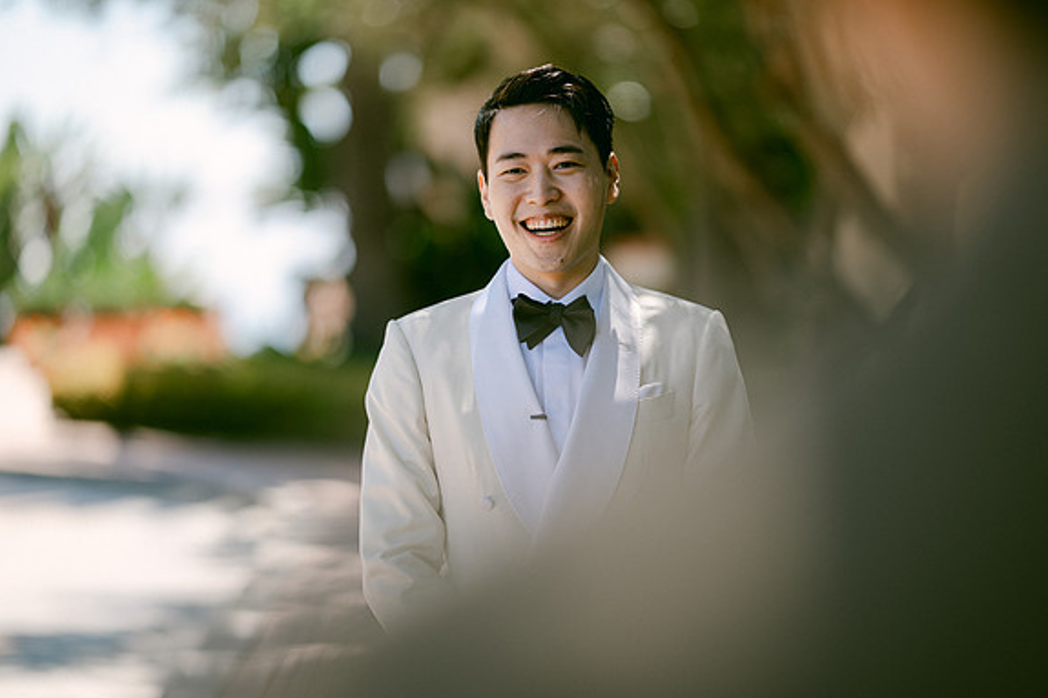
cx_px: 527
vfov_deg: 12.9
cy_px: 347
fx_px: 3085
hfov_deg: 19.3
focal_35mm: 106
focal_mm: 105
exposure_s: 1/1000
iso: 64
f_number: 1.4
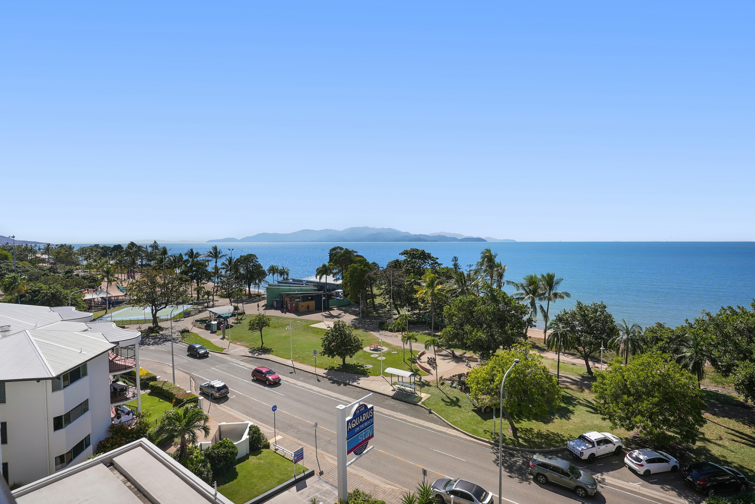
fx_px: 356
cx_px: 378
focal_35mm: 17
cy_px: 252
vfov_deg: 70.4
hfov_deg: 93.3
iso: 200
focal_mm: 17
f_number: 11
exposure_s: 1/320
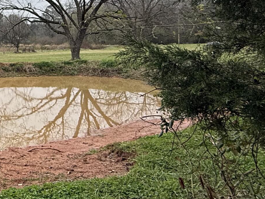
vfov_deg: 30.8
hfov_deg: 30.1
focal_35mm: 46
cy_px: 41
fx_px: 352
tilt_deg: +0.0
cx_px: -102
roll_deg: +2.1
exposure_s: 1/928
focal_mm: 2.22
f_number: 2.2
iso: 64
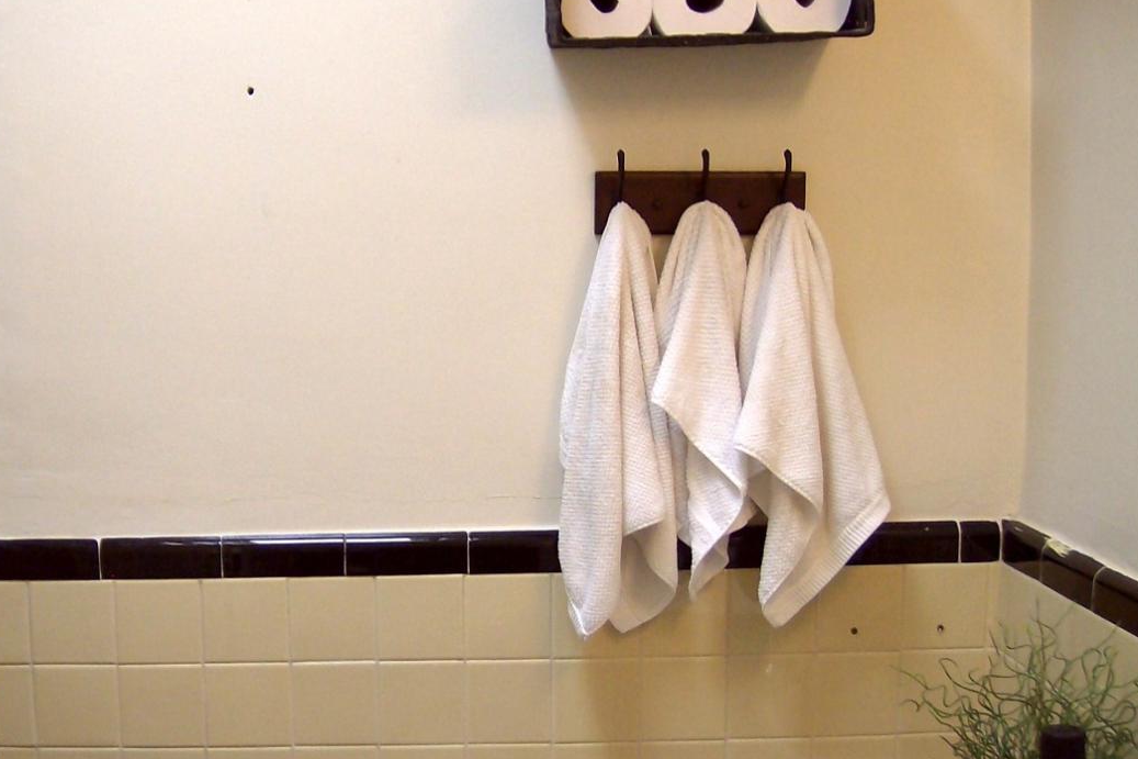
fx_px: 1643
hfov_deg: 37.7
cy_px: 457
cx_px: 356
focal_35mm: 52
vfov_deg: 25.9
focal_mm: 6
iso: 132
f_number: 2.8
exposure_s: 1/64
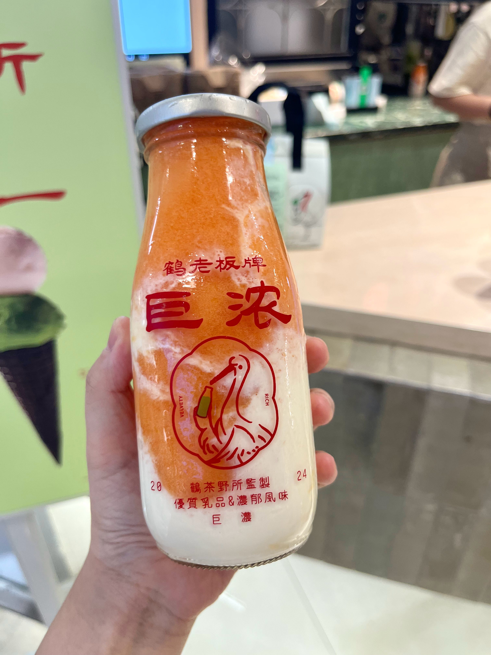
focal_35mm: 26
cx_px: 246
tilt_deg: -31.1
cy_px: 328
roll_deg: +1.8
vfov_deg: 67.3
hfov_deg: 53.1
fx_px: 492
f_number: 1.6
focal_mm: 5.1
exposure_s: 1/100
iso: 80
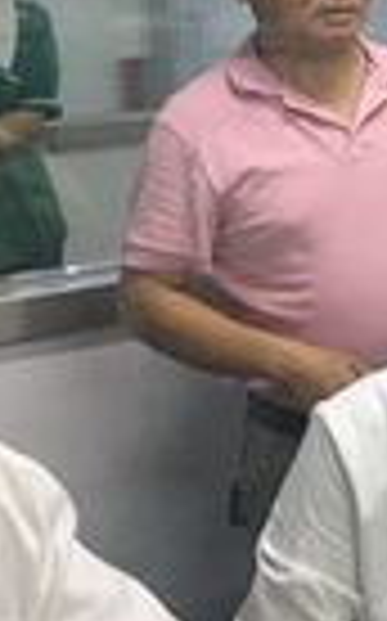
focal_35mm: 89
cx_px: 716
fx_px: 1505
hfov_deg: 13.1
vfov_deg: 23.1
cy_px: 158
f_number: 2.2
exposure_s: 1/30
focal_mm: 4.15
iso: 80
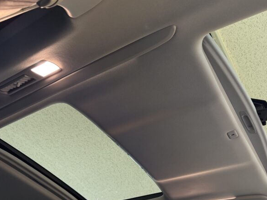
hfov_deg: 54.6
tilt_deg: +45.0
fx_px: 254
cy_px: 123
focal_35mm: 33
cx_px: 172
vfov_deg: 42.6
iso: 800
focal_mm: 6.76
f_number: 1.78
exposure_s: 1/33
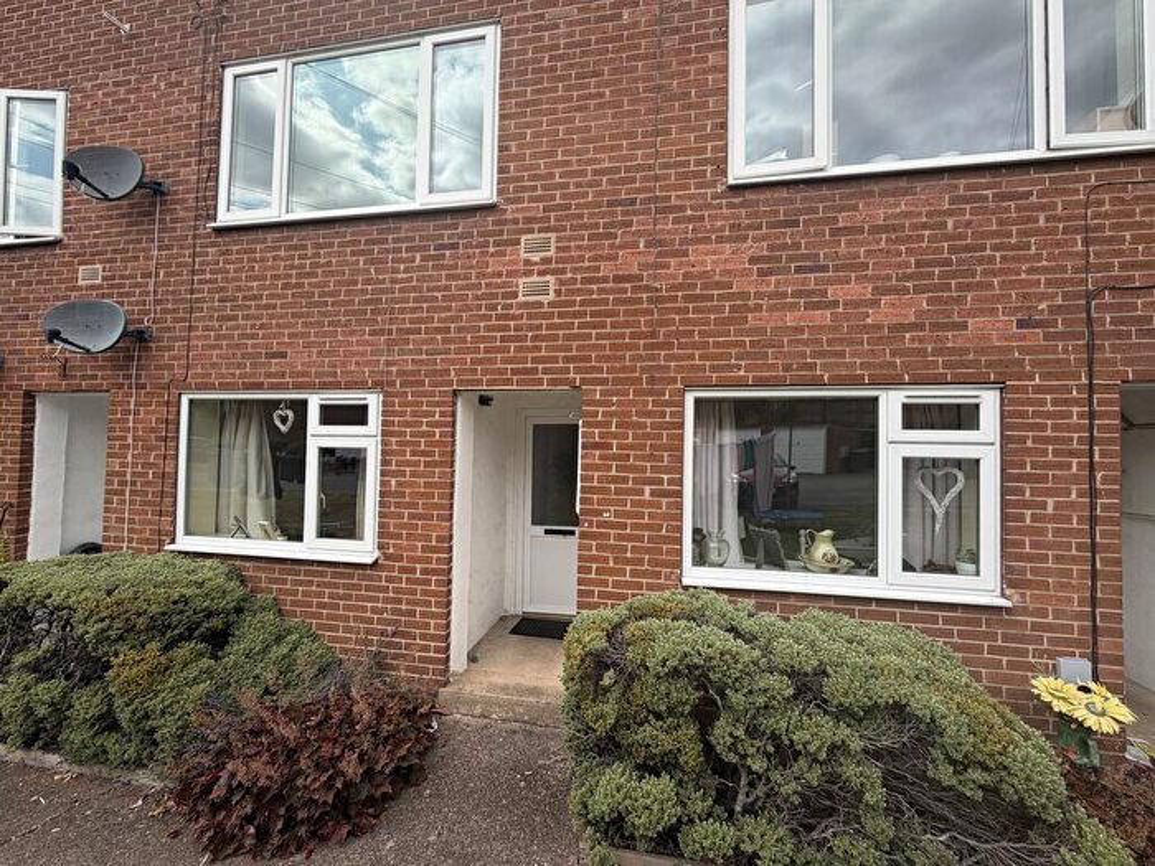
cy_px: 433
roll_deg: -1.0
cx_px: 578
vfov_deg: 85.7
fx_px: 467
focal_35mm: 14
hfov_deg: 102.1
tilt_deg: +2.2
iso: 40
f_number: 2.2
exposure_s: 1/531
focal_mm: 2.22
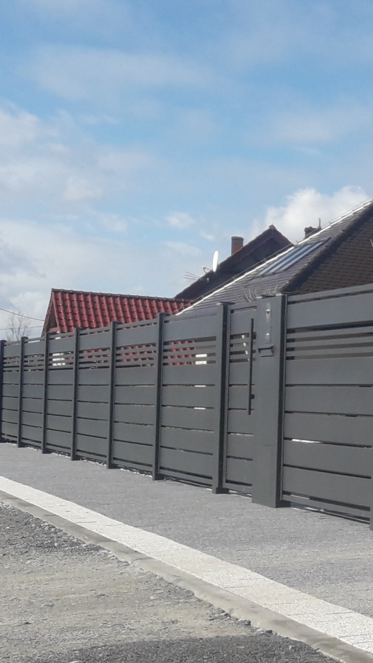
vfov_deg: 26.7
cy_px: 432
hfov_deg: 13.5
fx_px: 1389
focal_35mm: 79
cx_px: 707
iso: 40
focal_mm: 3.7
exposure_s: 1/1681
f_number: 1.9
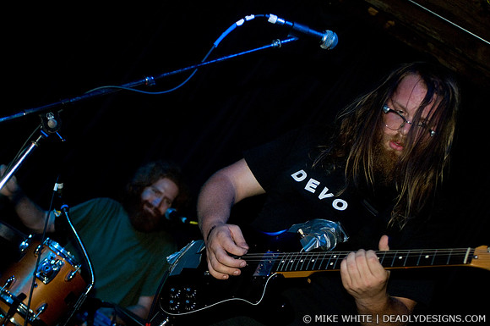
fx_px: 897
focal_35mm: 66
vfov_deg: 20.6
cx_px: 245
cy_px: 163
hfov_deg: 30.6
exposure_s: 1/40
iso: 1000
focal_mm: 44
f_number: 2.8
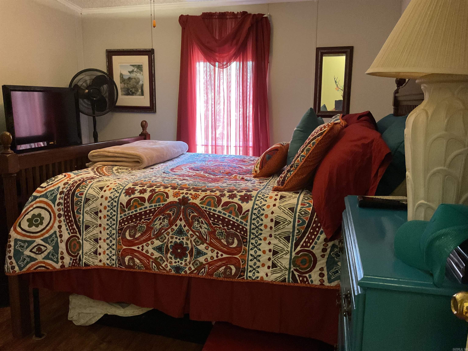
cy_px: 176
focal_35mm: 29
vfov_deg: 48.2
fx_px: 392
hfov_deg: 61.7
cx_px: 234
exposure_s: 1/30
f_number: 1.8
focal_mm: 3
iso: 500
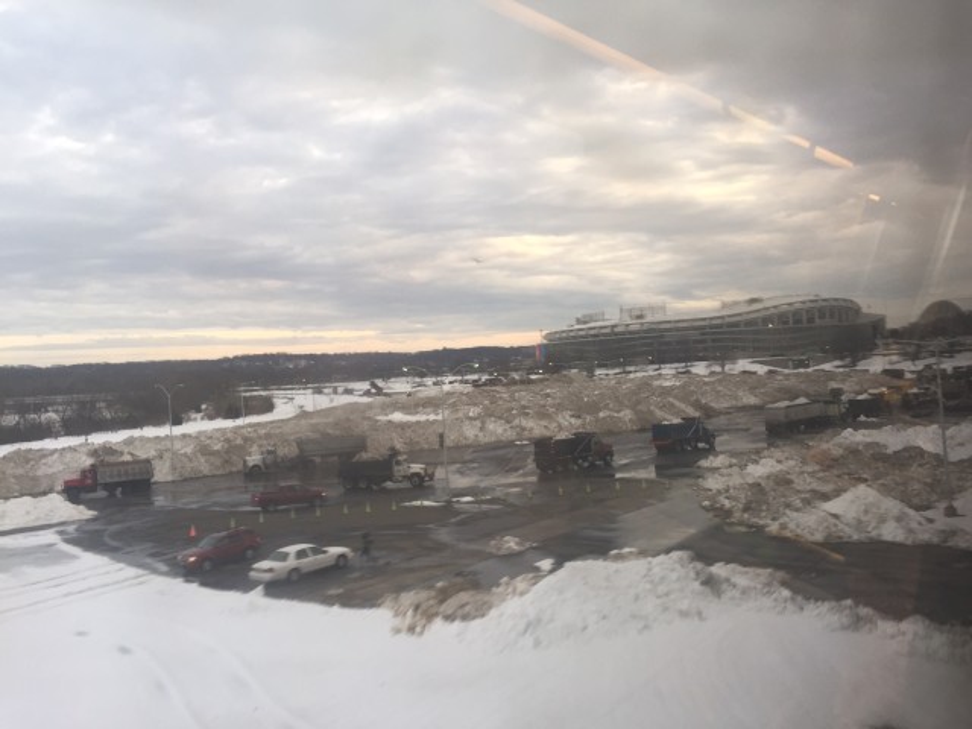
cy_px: 364
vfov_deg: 48.2
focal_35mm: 29
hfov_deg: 61.7
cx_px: 486
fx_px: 814
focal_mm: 4.15
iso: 40
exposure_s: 1/120
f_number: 2.2
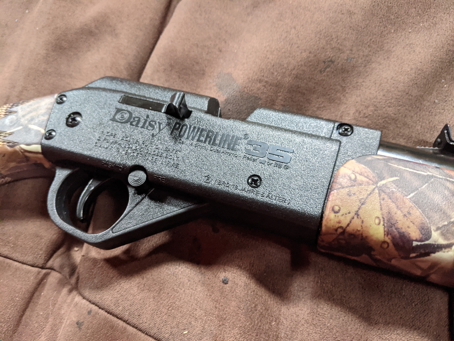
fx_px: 354
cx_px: 227
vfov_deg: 51.4
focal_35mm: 27
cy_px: 170
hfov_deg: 65.3
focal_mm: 4.44
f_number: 1.8
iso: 589
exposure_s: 1/30
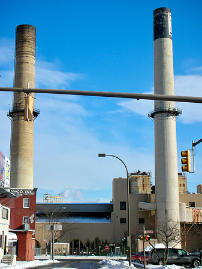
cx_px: 101
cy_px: 134
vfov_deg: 31.7
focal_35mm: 61
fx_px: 475
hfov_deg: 24.0
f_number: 11.3
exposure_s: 1/74.3
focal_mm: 10.1
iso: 50
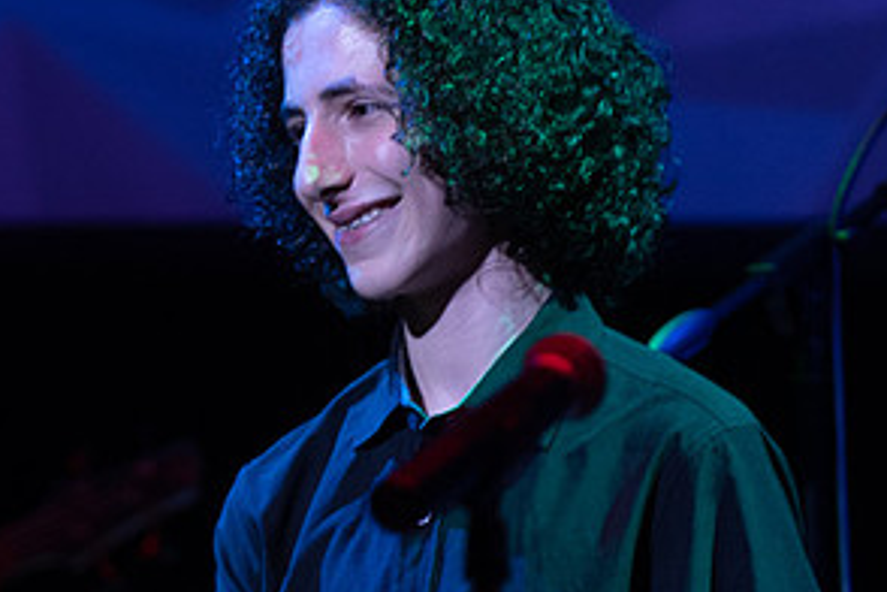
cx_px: 211
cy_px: 316
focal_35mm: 414
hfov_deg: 5.0
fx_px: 10200
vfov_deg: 3.3
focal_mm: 140
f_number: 2.8
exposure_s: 1/200
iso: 1600
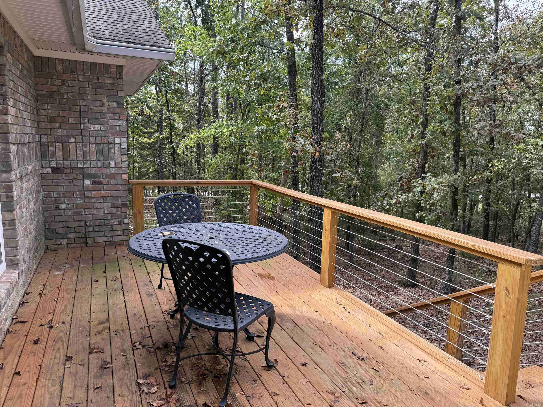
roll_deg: -1.6
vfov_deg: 56.8
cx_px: 272
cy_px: 204
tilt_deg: -9.0
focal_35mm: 24
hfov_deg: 71.6
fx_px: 376
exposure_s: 1/461
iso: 80
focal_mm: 6.76
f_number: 1.78
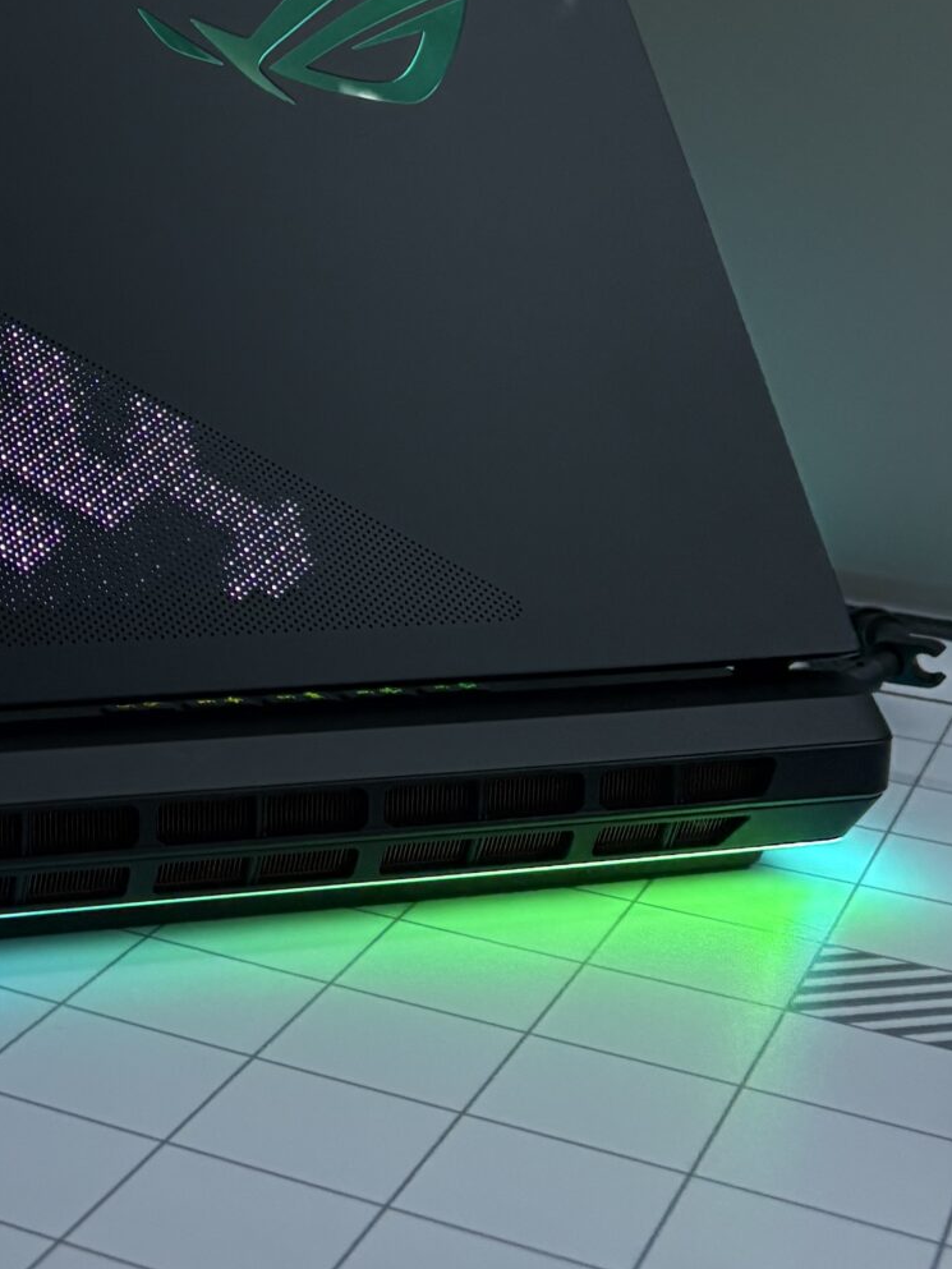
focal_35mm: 67
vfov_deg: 28.6
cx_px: -106
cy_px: 350
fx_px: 2456
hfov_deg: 20.8
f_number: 1.6
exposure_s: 1/120
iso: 160
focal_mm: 5.96
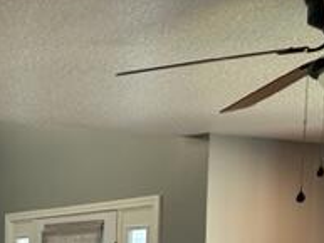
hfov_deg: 21.1
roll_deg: +1.5
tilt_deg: -6.3
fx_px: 805
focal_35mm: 86
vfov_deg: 15.6
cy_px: 385
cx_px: -71
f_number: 1.5
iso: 80
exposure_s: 1/60
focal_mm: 5.7
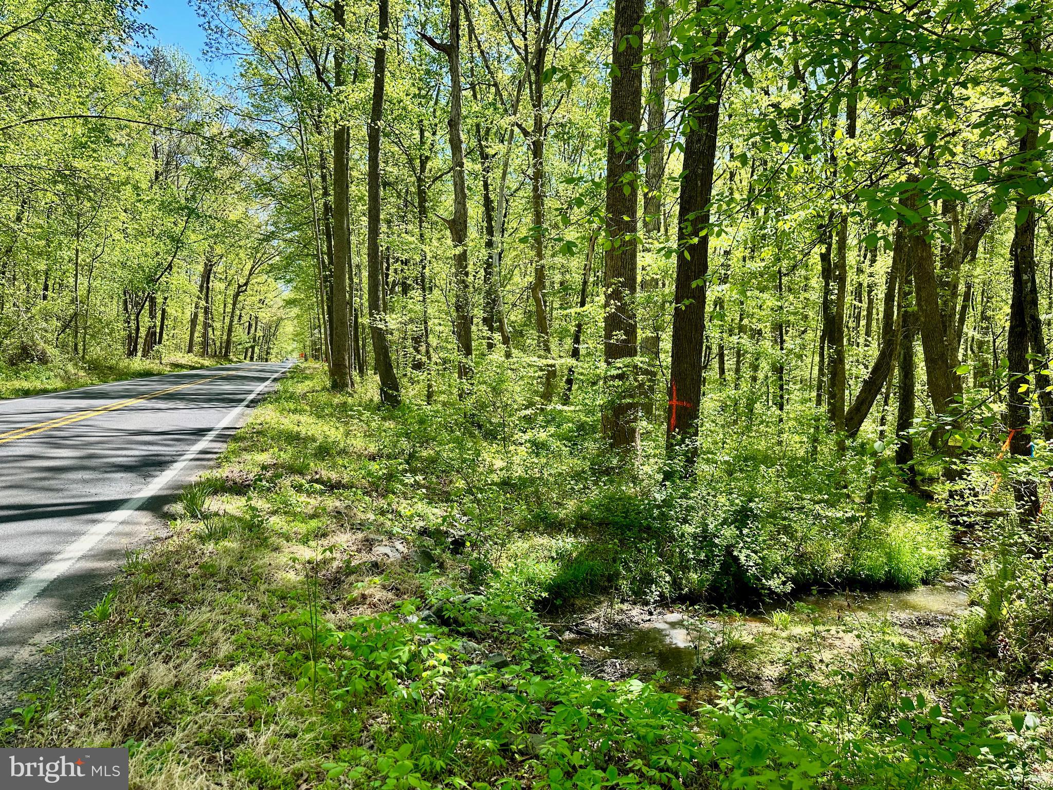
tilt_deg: -2.5
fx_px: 730
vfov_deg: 56.8
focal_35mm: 24
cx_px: 526
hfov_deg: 71.6
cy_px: 395
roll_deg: -1.3
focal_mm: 6.86
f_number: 1.78
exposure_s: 1/935
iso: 80
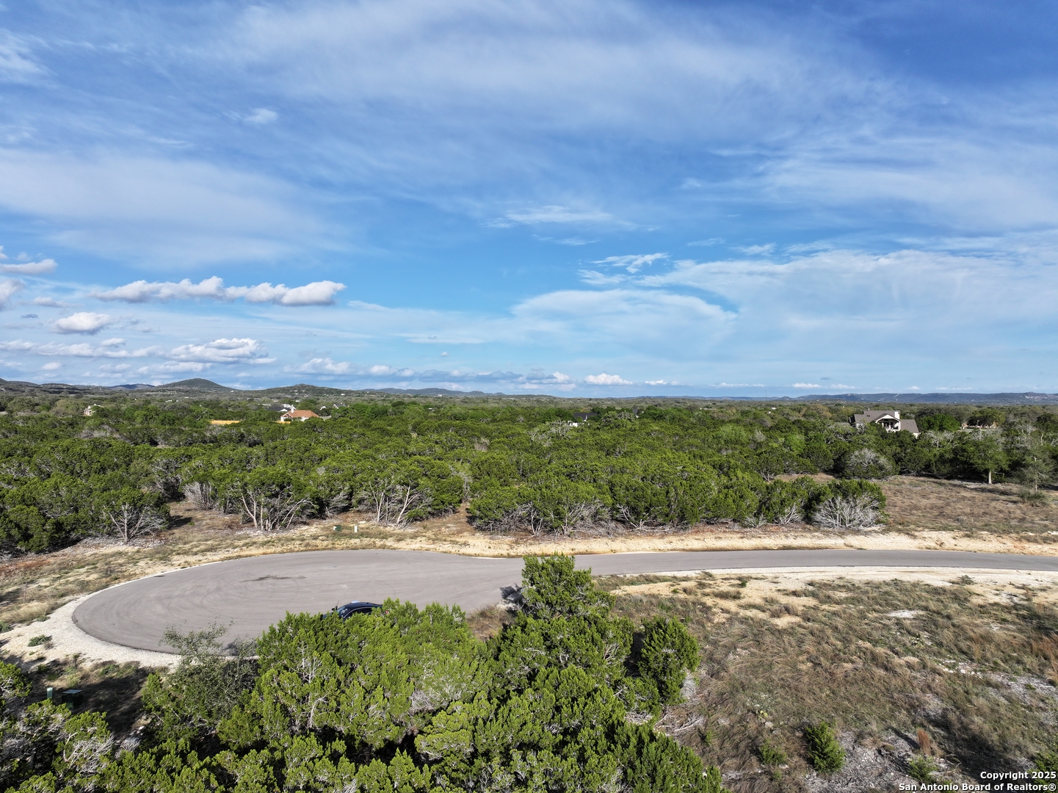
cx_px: 529
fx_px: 733
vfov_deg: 56.8
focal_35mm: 24
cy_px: 396
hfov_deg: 71.6
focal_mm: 12.29
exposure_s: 1/2000
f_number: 2.8
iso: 100
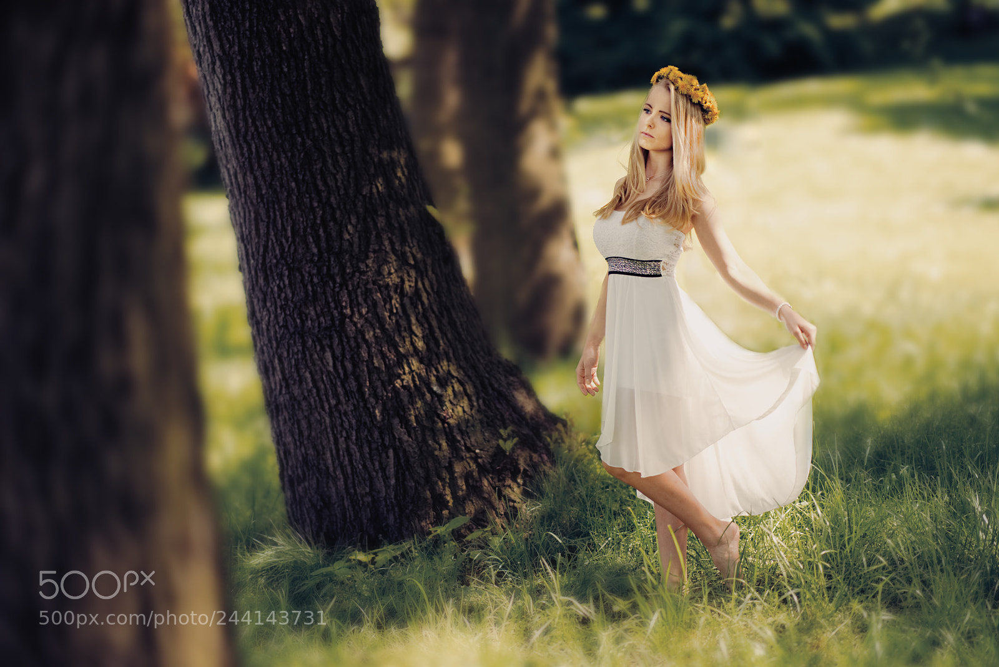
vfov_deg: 16.1
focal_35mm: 85
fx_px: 2360
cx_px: 500
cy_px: 334
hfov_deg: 23.9
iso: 100
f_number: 1.4
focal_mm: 85
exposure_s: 1/1250
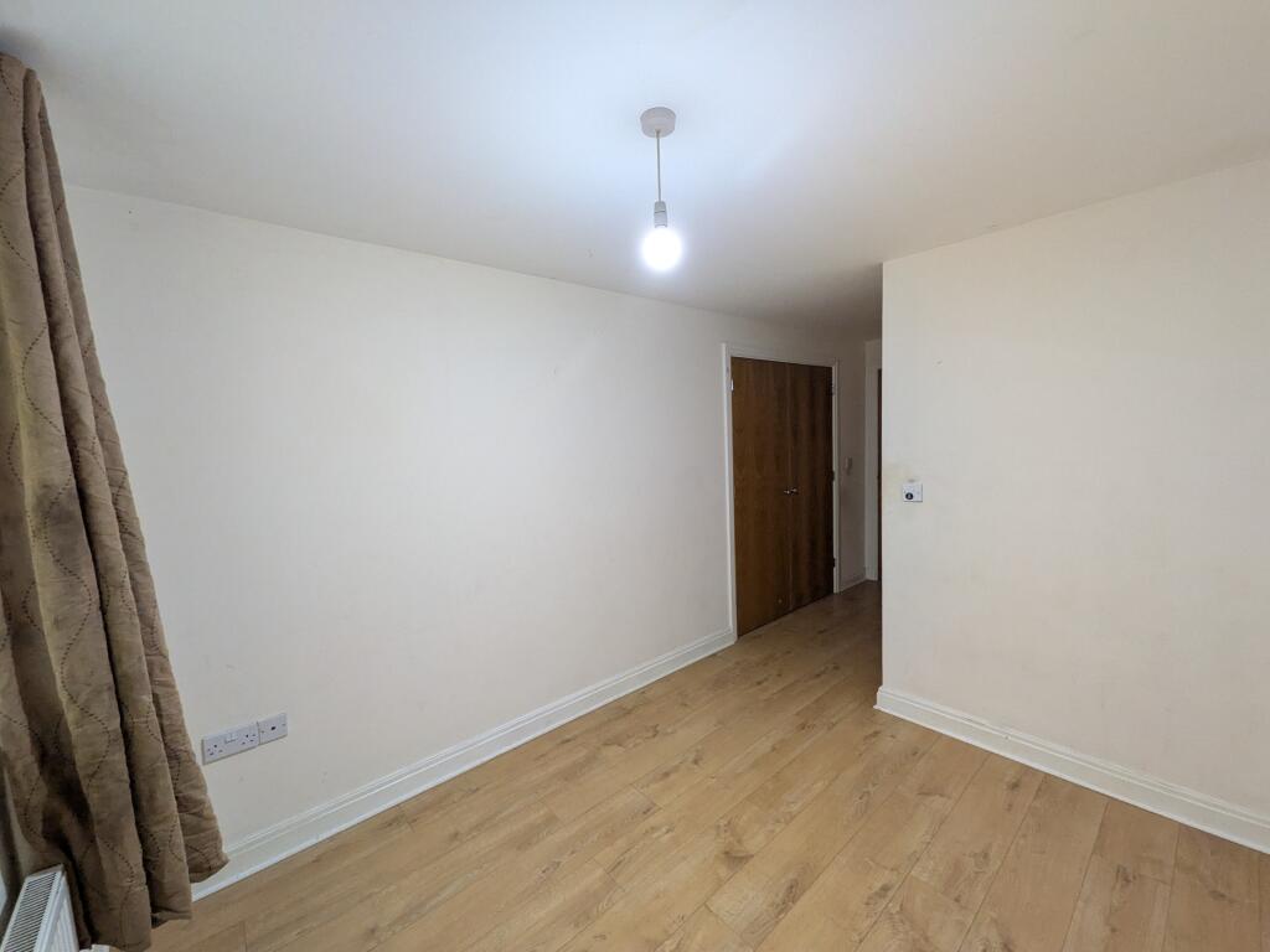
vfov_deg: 85.7
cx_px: 635
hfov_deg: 102.1
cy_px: 476
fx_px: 514
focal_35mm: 14
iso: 484
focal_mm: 1.85
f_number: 2.2
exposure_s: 1/50
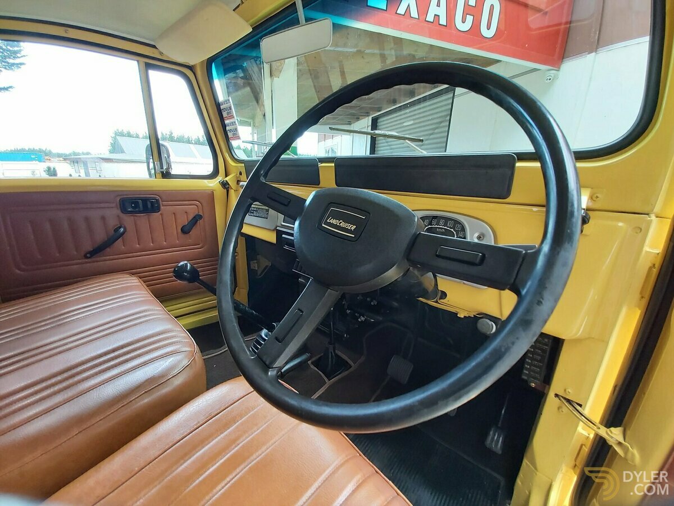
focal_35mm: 12
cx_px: 337
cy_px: 253
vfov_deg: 94.5
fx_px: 234
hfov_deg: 110.5
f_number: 2.2
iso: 100
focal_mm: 1.42
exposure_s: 1/50
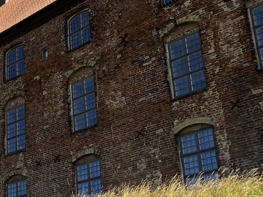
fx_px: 593
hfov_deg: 21.2
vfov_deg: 18.9
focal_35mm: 78
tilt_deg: +22.4
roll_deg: -4.9
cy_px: 130
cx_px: -128
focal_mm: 4.25
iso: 32
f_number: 1.8
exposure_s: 1/3300
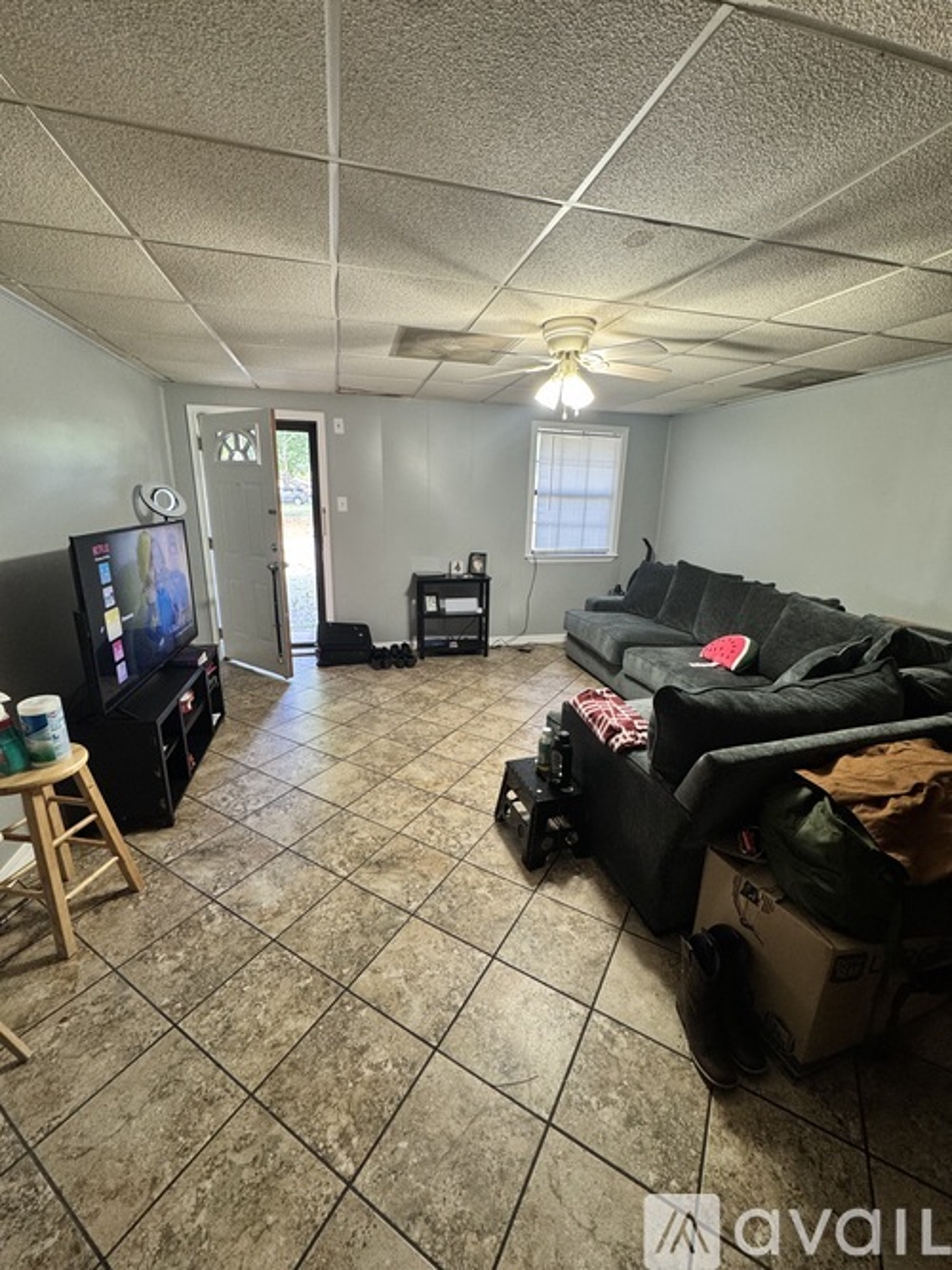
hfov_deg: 85.7
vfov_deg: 102.1
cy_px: 635
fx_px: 514
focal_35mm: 14
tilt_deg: -15.4
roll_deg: -0.7
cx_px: 476
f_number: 2.2
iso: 200
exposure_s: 1/60
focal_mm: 2.22
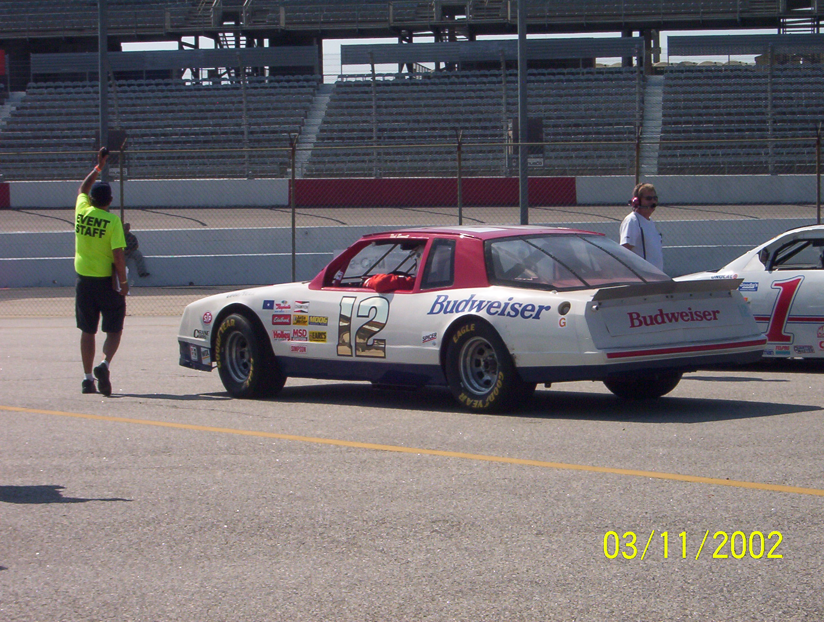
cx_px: 412
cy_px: 311
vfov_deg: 13.8
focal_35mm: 108
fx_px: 2577
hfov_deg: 18.2
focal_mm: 16.61
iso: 100
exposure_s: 1/444
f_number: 8.9
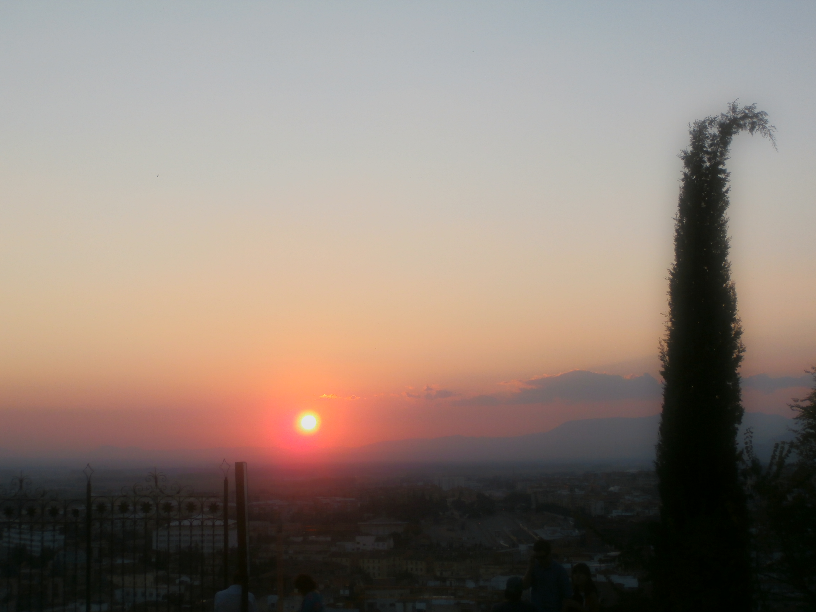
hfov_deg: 33.8
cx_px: 408
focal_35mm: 57
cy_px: 306
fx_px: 1344
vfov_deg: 25.7
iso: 100
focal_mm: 10.11
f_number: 4.5
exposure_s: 1/250
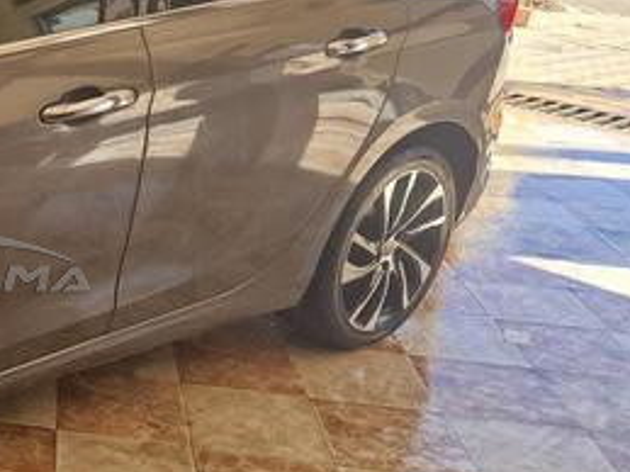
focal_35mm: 58
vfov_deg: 25.2
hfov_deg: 28.8
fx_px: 1055
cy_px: 242
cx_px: -124
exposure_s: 1/180
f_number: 1.8
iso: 50
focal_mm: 5.4
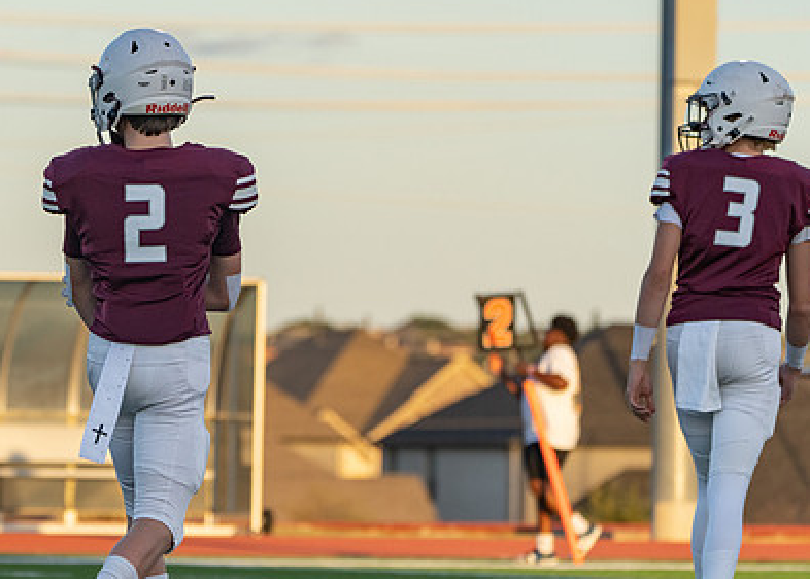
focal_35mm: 357
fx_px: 8215
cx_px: 169
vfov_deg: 4.0
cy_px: 344
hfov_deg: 5.6
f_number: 5.6
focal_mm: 203
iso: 1000
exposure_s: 1/1250
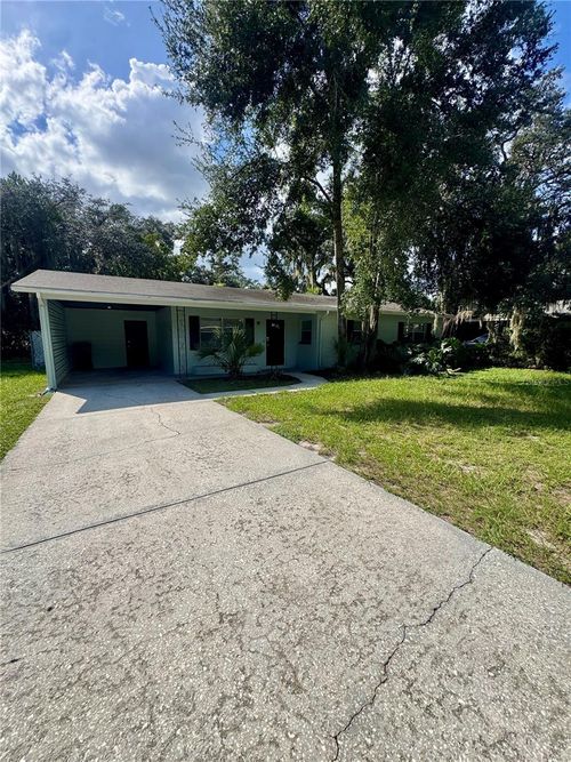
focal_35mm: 14
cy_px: 381
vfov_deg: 102.1
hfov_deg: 85.7
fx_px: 308
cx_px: 286
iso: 50
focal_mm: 2.22
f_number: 2.2
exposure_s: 1/1880
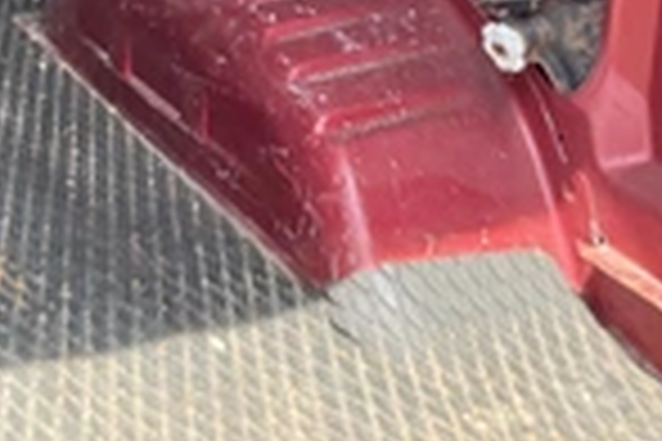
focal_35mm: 82
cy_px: -207
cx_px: 167
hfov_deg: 24.5
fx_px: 1508
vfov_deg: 15.4
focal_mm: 3
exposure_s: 1/122
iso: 50
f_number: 1.8
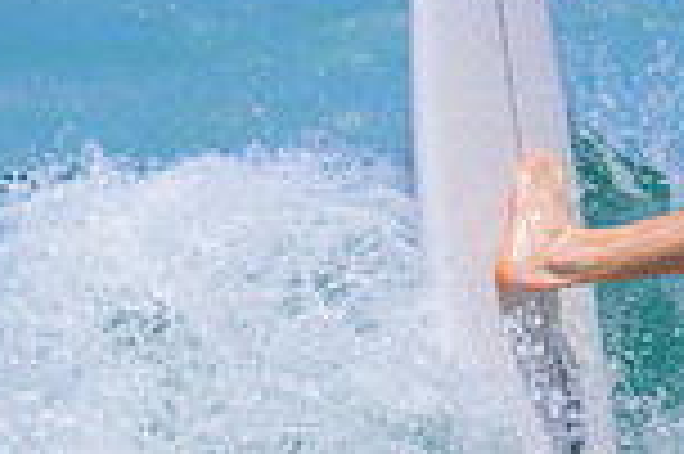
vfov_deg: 0.7
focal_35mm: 1989
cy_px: 615
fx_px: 37750
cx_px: 1469
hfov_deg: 1.0
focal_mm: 450
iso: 720
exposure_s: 1/2000
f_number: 11
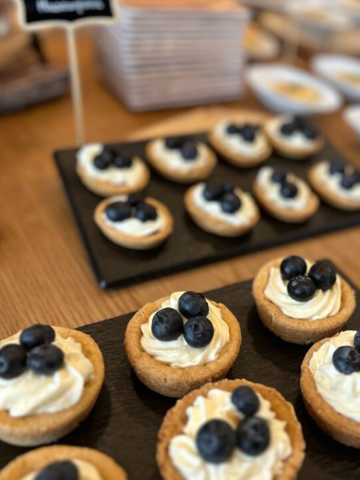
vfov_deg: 49.8
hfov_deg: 38.2
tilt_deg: -32.6
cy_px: 189
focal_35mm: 37
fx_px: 513
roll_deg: -6.8
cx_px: 239
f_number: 1.5
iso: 80
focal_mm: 5.7
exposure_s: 1/100
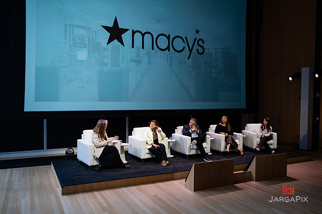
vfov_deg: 43.4
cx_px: 161
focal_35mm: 30
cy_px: 110
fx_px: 269
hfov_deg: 61.7
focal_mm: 28.5
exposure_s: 1/125
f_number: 3.2
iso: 125
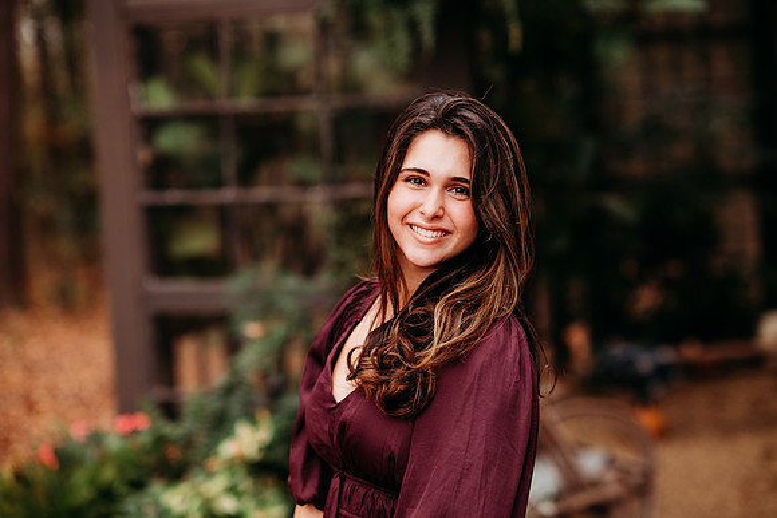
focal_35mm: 85
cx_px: 388
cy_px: 259
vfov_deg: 16.1
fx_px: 1835
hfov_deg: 23.9
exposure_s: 1/500
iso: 250
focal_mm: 85
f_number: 2.2
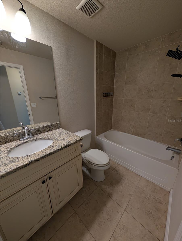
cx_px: 91
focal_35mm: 12
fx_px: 84
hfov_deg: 94.6
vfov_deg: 110.5
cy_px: 120
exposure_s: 1/72.2
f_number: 1.7
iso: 73
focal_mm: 2.02
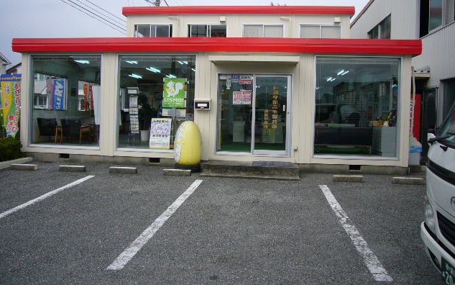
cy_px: 128
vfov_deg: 41.8
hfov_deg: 62.9
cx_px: 227
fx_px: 372
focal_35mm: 30
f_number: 2.8
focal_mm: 4.6
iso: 80
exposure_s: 1/500
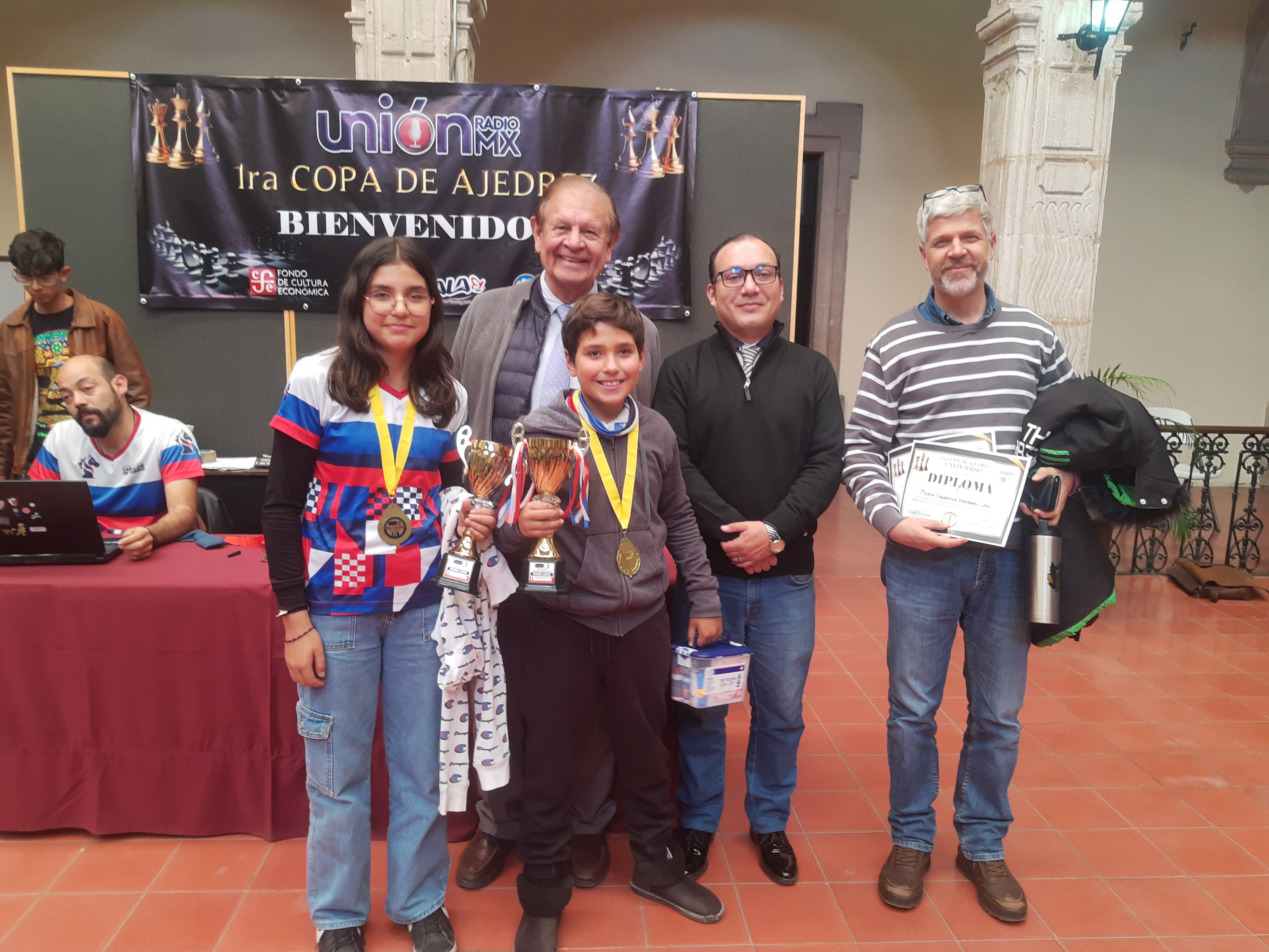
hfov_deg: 67.3
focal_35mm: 26
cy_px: 476
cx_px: 634
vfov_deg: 53.1
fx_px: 953
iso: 50
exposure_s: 1/50
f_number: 1.7
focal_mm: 4.75
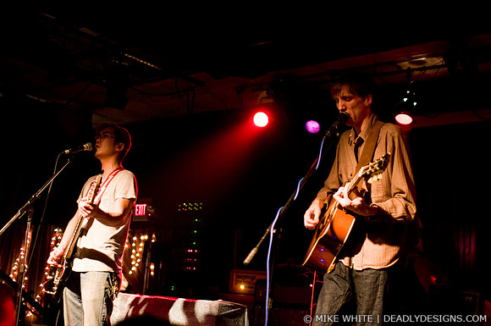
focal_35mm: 45
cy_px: 163
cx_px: 246
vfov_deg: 29.8
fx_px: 613
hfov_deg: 43.7
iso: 1000
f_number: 1.8
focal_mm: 30
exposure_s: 1/50
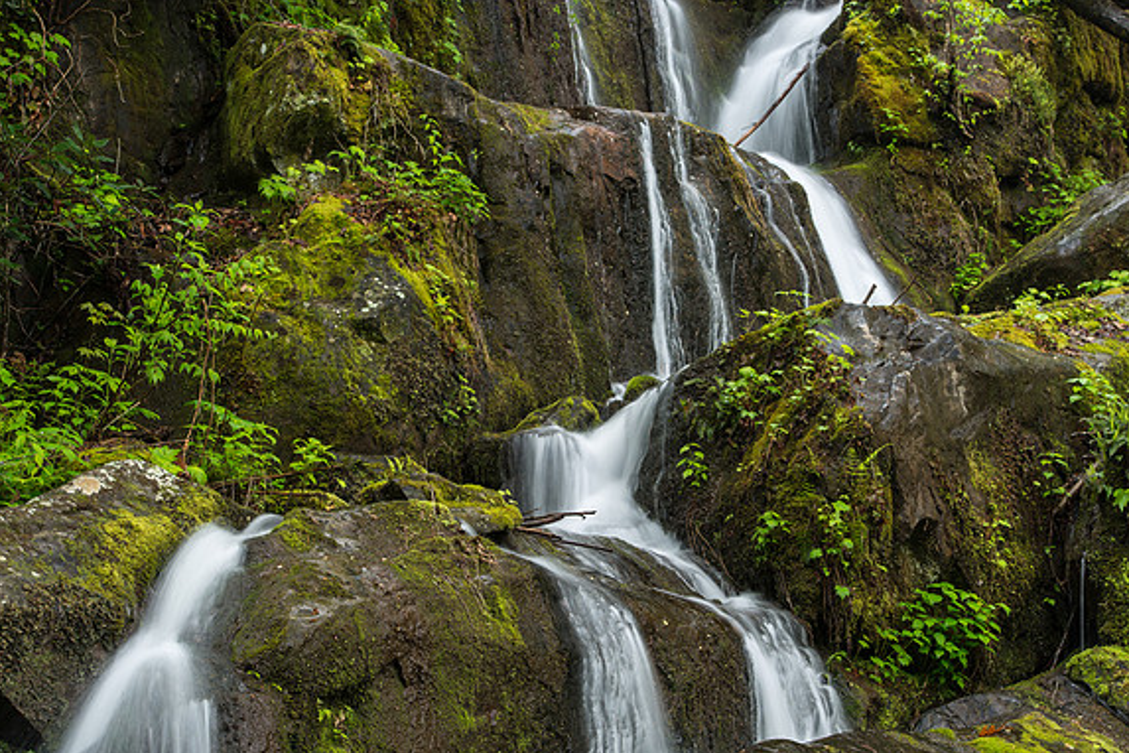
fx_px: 2728
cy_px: 377
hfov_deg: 23.4
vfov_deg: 15.7
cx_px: 562
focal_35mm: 87
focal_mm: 86
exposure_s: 1/1.25
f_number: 11
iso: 50
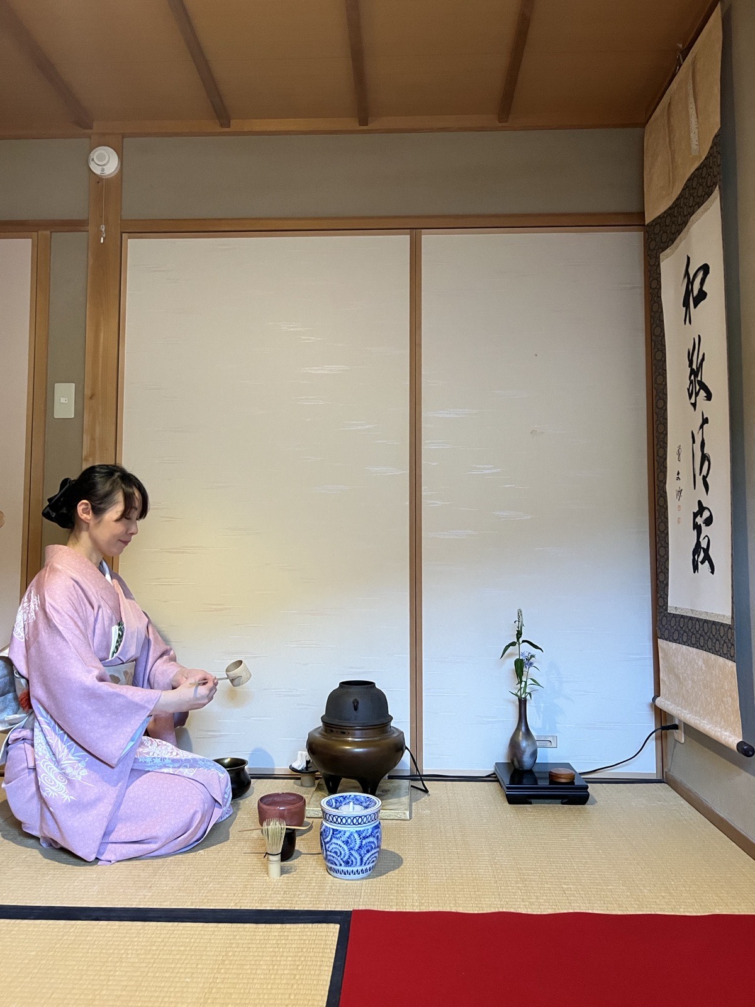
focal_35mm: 26
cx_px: 378
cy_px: 504
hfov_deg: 53.1
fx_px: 756
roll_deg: +0.2
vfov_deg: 67.3
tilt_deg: +4.4
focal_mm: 5.7
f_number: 1.5
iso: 400
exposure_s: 1/40
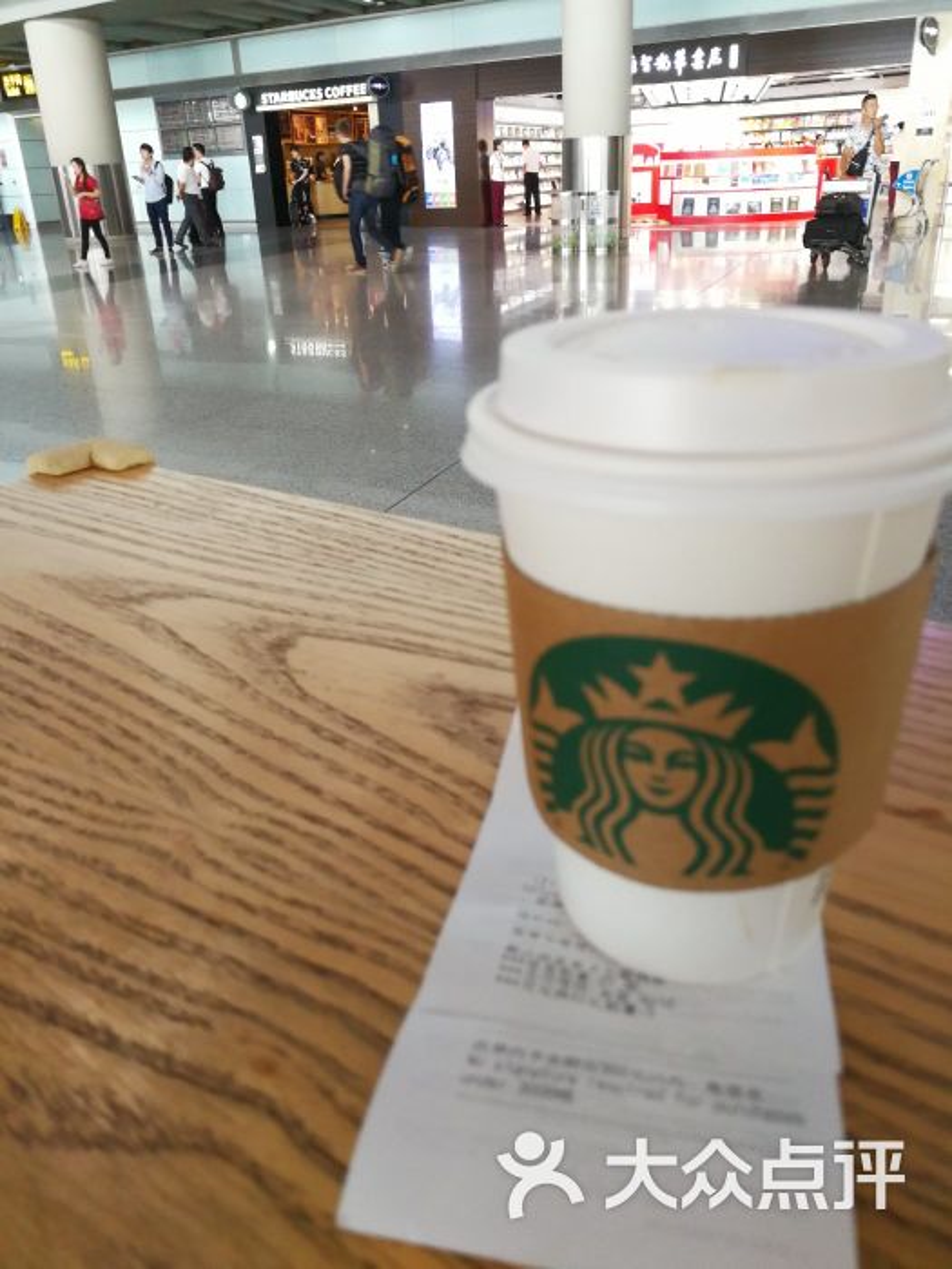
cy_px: 634
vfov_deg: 65.3
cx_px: 476
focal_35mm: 27
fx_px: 990
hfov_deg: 51.4
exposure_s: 1/33.3
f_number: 2.2
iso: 250
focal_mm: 3.95
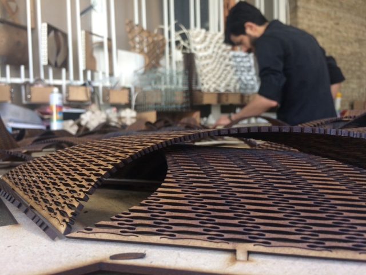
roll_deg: +0.8
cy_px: 138
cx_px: 183
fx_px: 307
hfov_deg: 61.7
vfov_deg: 48.2
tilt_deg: -2.2
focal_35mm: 29
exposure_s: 1/50
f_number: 2.2
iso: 40
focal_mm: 4.15
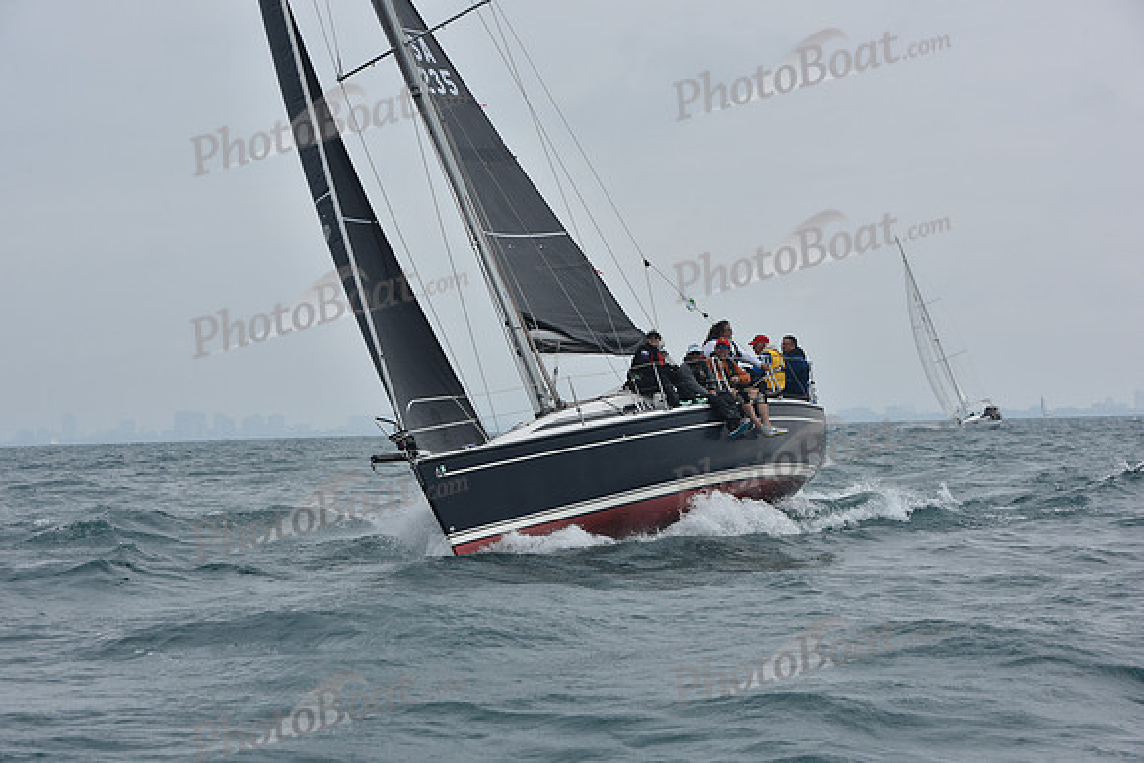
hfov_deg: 20.4
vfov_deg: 13.7
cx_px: 572
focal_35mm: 100
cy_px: 382
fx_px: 3178
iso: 250
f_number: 10
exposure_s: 1/800
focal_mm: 100
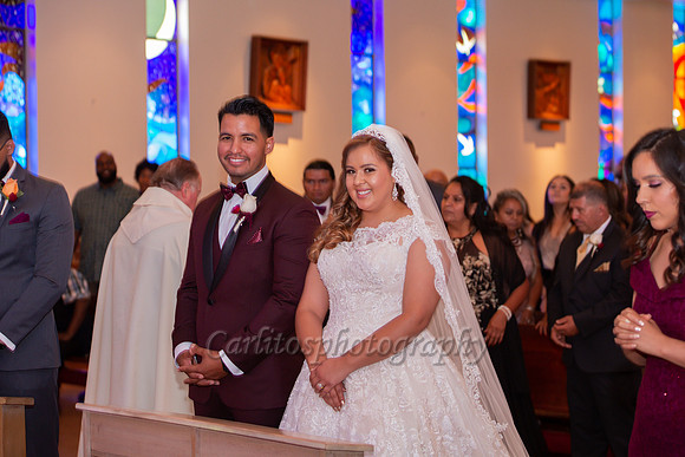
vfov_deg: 16.1
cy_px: 228
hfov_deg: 23.9
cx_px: 342
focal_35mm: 85
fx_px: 1619
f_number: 4.5
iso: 1250
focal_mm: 85
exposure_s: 1/60
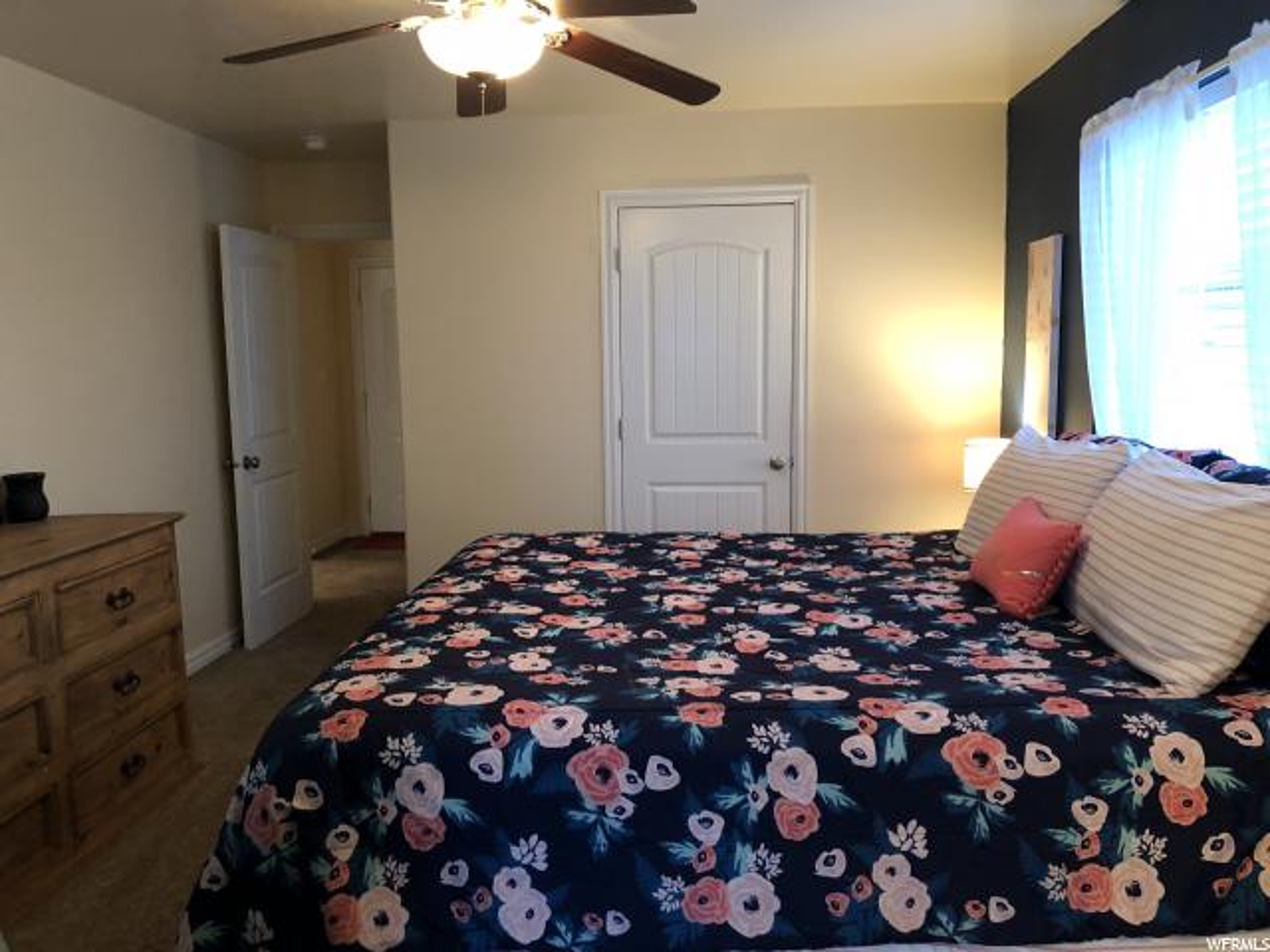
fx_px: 1027
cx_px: 635
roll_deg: +0.2
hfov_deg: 63.4
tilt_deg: -6.1
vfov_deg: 49.7
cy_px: 476
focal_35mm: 28
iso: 100
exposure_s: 1/9
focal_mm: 4
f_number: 1.8
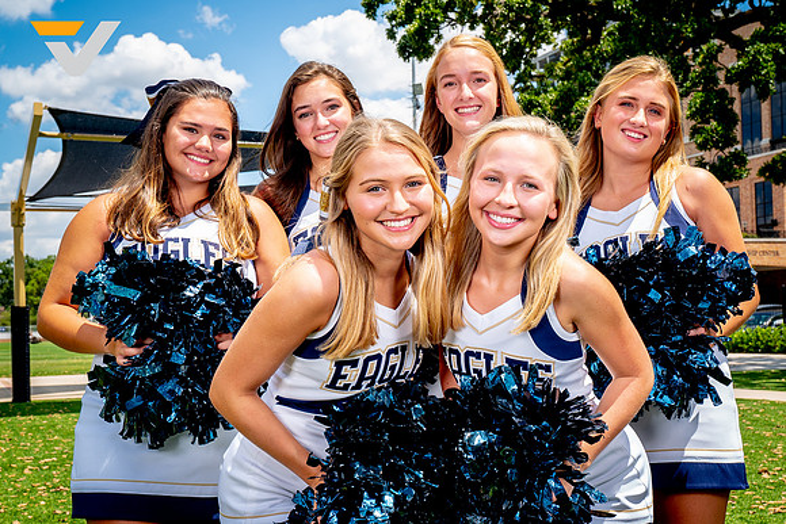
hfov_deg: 40.6
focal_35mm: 49
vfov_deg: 27.7
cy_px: 292
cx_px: 402
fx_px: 1062
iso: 100
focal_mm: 37
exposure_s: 1/125
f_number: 8
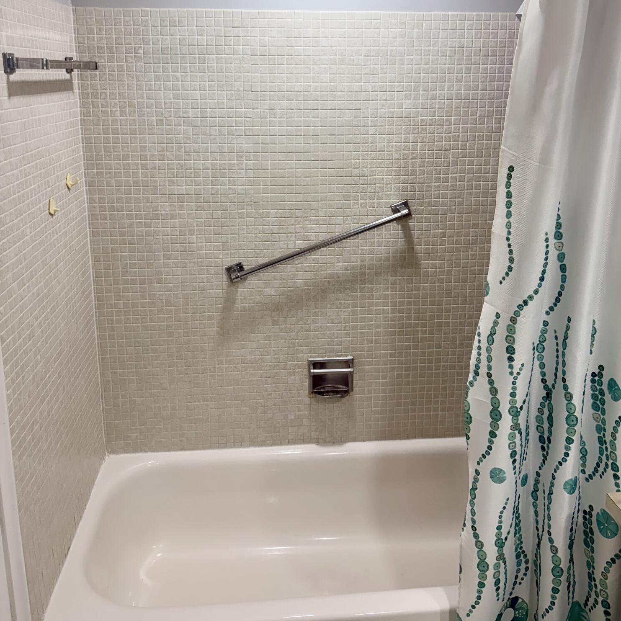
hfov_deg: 52.5
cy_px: 212
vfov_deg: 51.7
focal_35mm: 31
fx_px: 629
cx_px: 313
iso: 80
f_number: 1.6
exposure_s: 1/120
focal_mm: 5.96
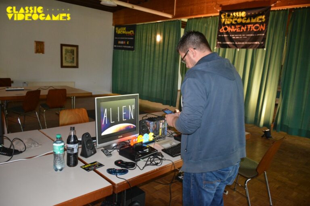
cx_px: 155
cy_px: 103
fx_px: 232
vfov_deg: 47.9
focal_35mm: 27
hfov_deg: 67.4
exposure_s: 1/60
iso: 2500
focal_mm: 18
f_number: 3.5
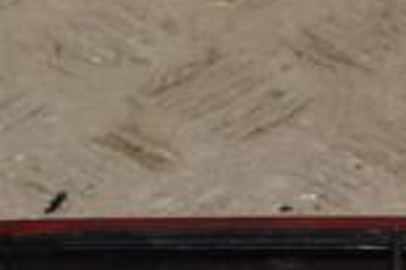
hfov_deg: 3.9
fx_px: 5903
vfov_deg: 2.6
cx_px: 388
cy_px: 173
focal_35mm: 524
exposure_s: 1/200
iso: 800
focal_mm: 90
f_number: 7.1
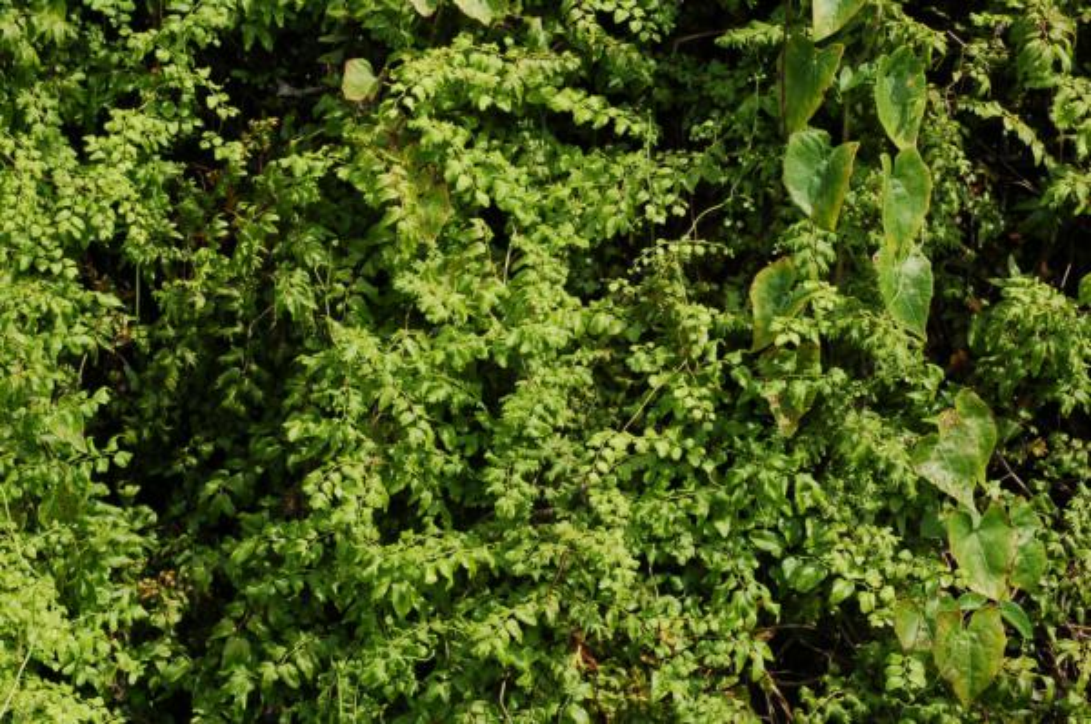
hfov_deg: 22.7
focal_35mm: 90
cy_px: 362
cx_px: 546
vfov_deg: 15.1
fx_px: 2723
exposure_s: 1/80
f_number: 16
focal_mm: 60
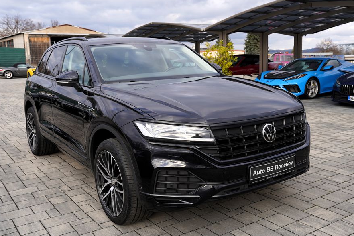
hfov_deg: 53.1
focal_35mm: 36
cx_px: 174
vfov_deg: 36.9
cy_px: 114
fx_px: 354
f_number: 5.6
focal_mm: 31
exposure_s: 1/125
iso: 100
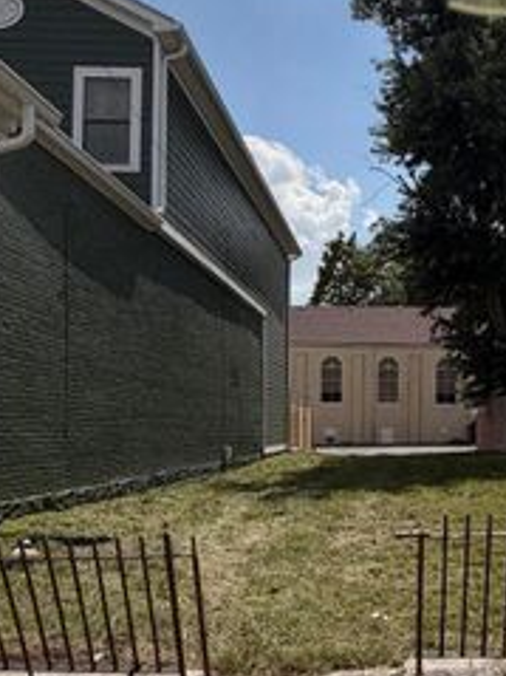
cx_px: 416
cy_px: 414
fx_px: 761
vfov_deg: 47.5
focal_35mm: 39
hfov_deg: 35.4
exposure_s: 1/1698
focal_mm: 2.22
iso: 25
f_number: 2.2
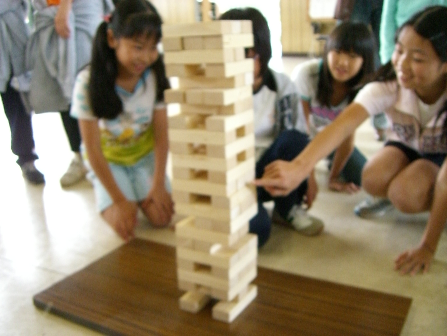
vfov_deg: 37.7
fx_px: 491
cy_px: 168
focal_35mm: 38
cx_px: 224
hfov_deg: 49.0
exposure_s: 1/60
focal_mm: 6.2
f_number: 2.7
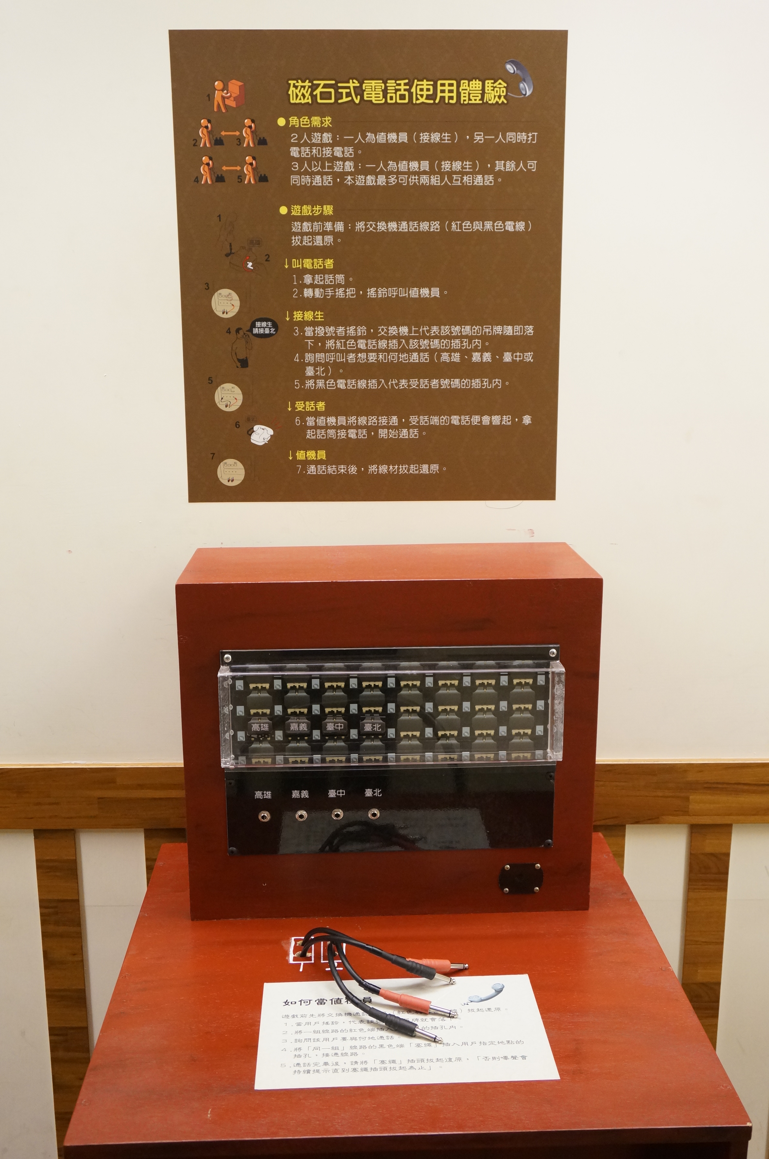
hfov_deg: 38.3
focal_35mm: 34
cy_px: 580
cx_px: 384
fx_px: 1109
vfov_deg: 55.2
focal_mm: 23
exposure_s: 1/20
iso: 1600
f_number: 5.6
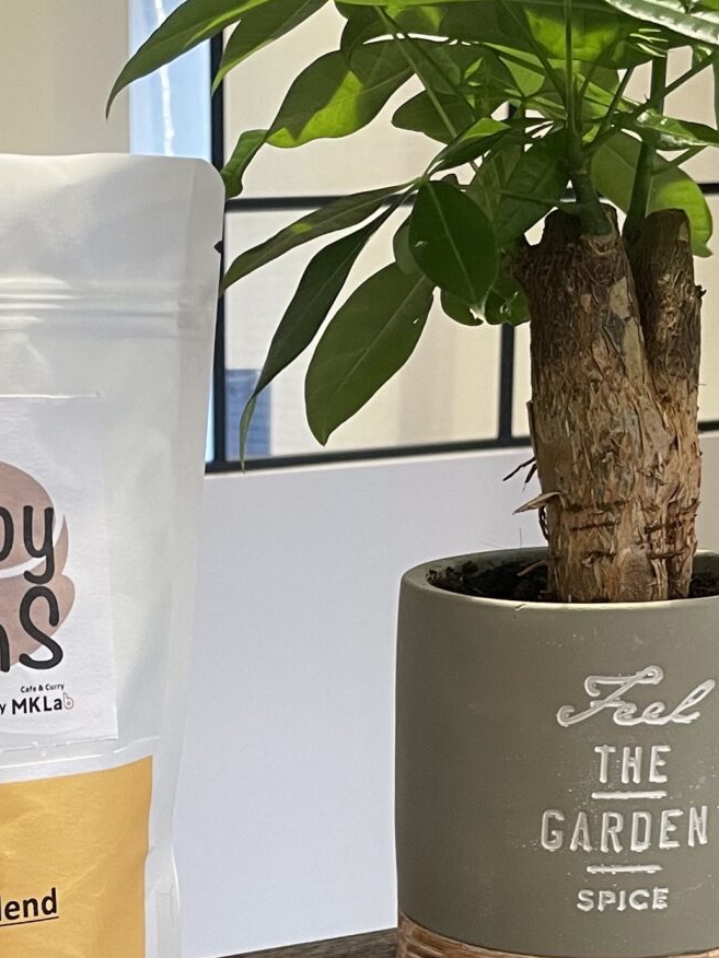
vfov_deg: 24.6
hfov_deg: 18.9
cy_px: 926
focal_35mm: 76
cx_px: 21
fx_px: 2105
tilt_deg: -16.9
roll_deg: +2.7
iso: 125
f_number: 1.6
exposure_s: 1/60
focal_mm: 4.2
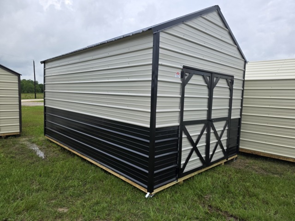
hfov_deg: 73.9
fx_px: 196
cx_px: 148
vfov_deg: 58.9
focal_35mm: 23
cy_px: 110
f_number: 1.7
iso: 80
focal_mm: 6.3
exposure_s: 1/3727
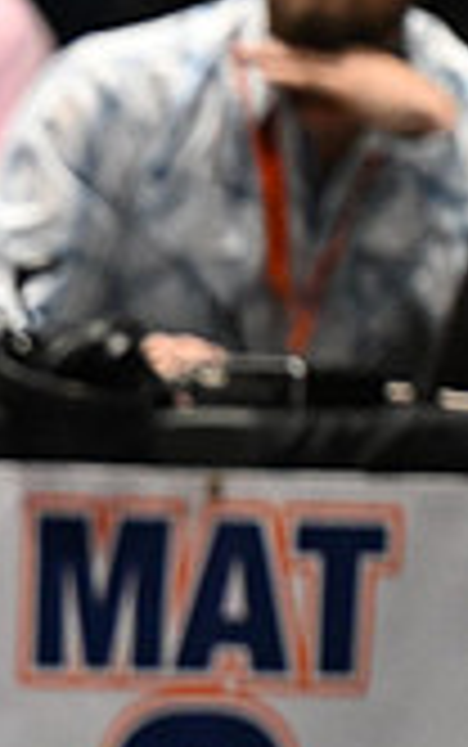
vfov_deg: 2.6
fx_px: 16318
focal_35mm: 801
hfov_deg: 1.6
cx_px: -824
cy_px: 713
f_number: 2.8
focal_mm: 150
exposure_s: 1/767
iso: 3200
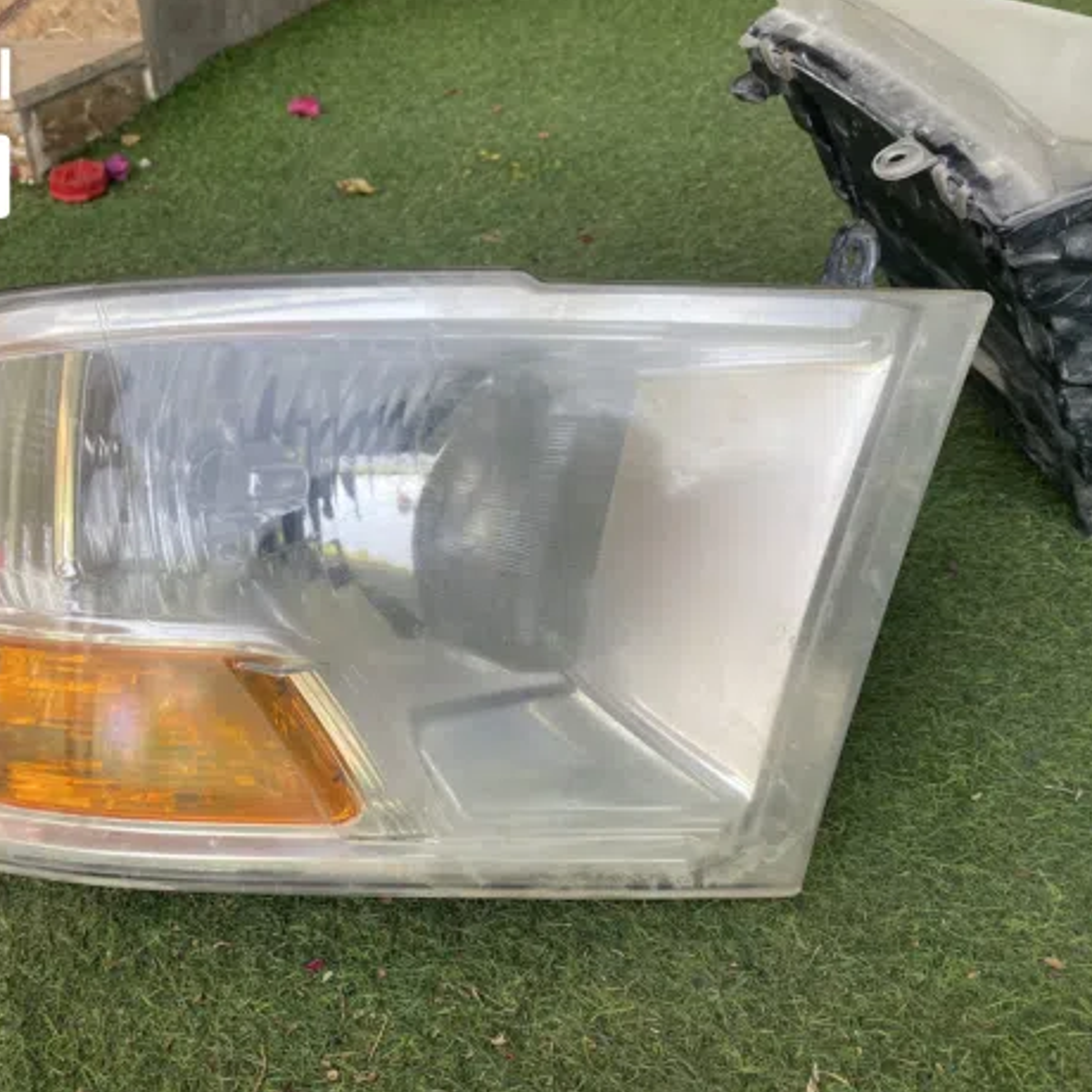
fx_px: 1142
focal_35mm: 32
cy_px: 560
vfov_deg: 51.1
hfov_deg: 50.2
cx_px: 368
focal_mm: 4.25
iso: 32
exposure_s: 1/239
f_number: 1.8
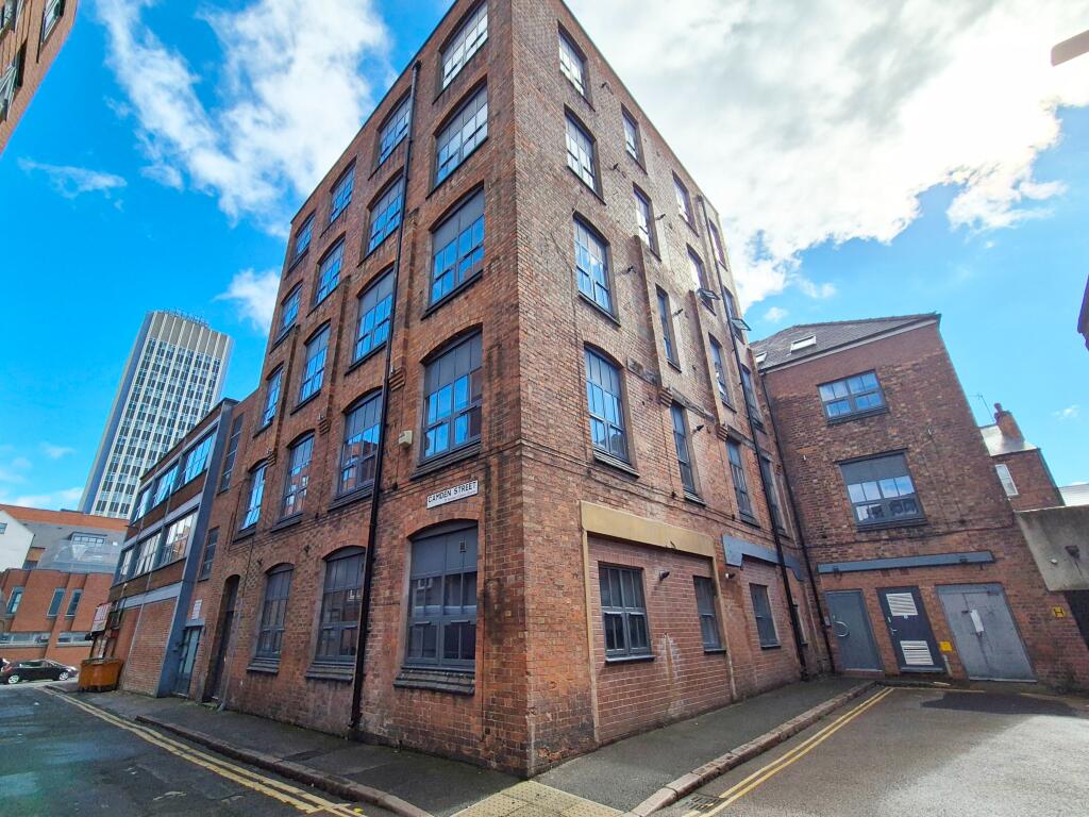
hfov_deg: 106.2
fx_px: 409
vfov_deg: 89.9
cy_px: 408
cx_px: 544
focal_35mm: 13
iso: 50
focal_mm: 2.2
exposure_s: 1/2704
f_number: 2.2
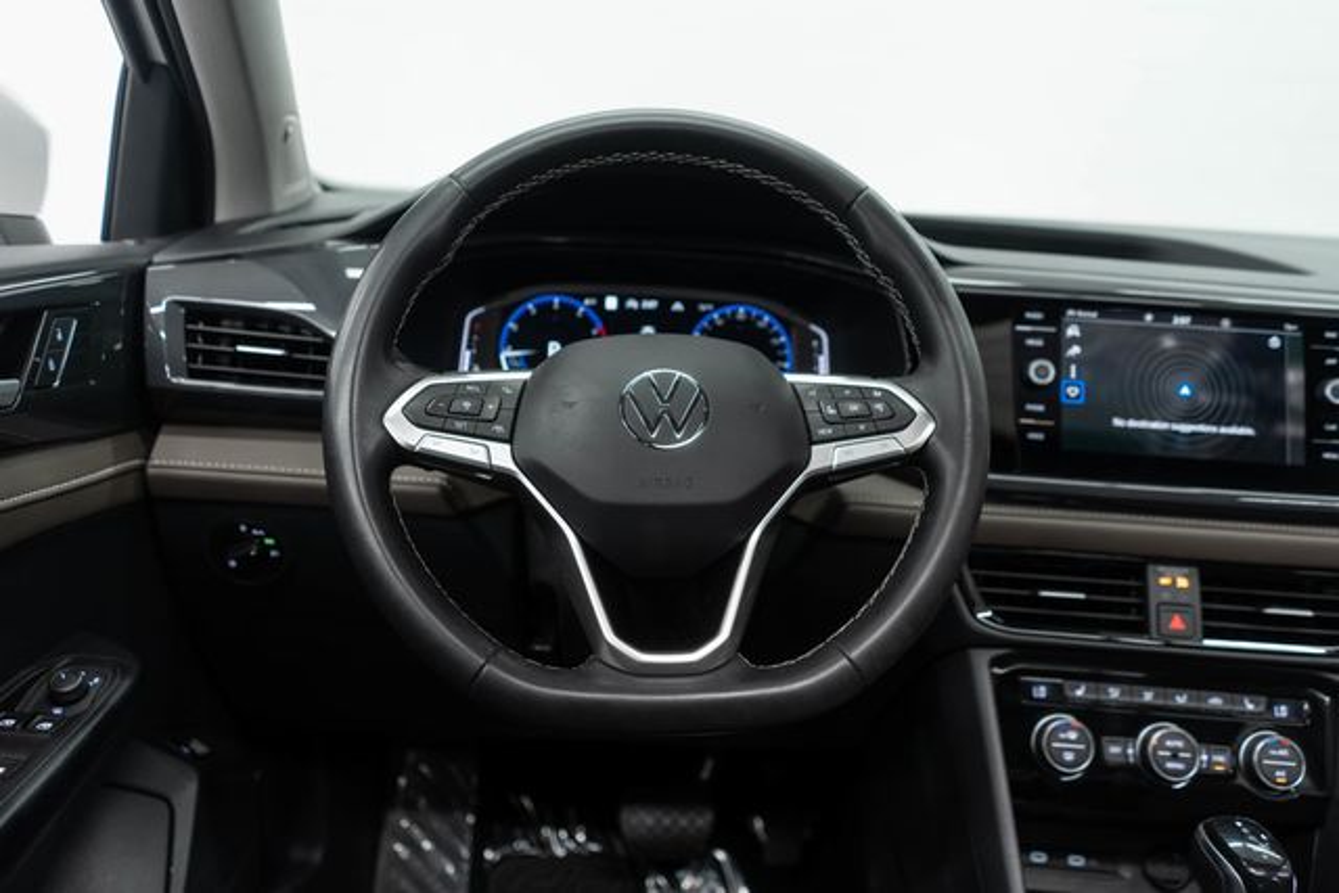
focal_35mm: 28
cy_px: 446
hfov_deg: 65.5
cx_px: 670
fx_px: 1042
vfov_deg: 46.4
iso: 400
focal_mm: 28
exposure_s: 1/40
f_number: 3.2
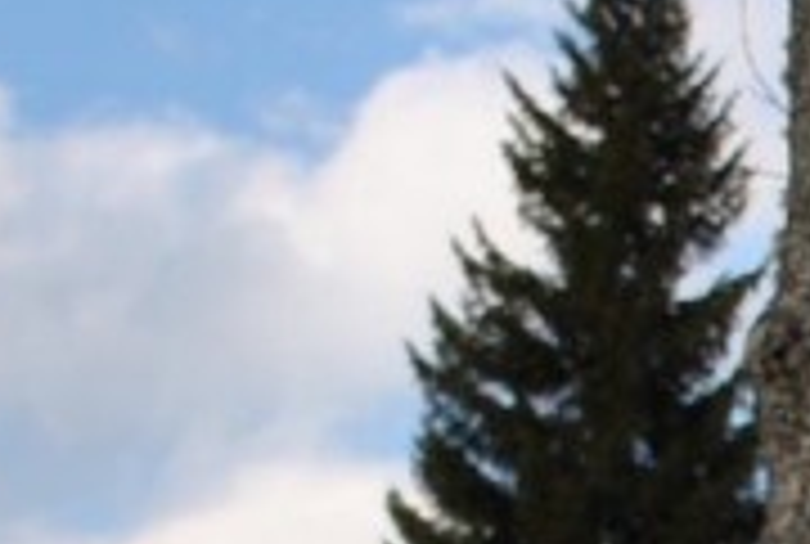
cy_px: 1789
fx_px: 7218
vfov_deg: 4.1
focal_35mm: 320
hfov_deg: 6.1
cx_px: 1989
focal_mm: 32
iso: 100
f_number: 7.1
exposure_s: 1/200
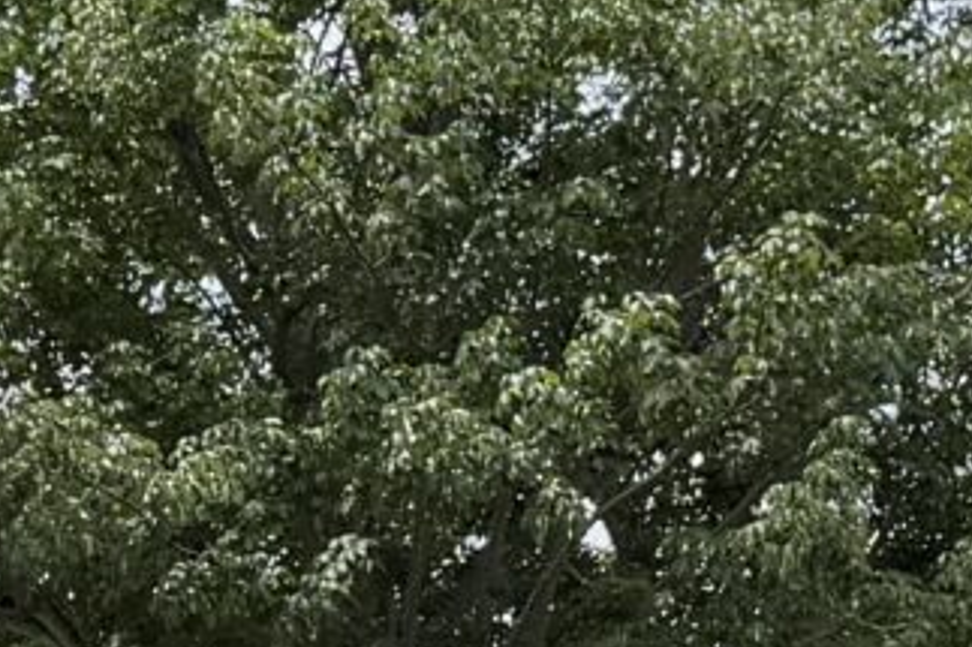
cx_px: -310
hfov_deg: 10.2
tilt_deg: +11.9
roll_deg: -0.2
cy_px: 1050
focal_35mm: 198
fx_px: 5343
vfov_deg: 6.8
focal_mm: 6.76
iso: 80
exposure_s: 1/6173
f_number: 1.78
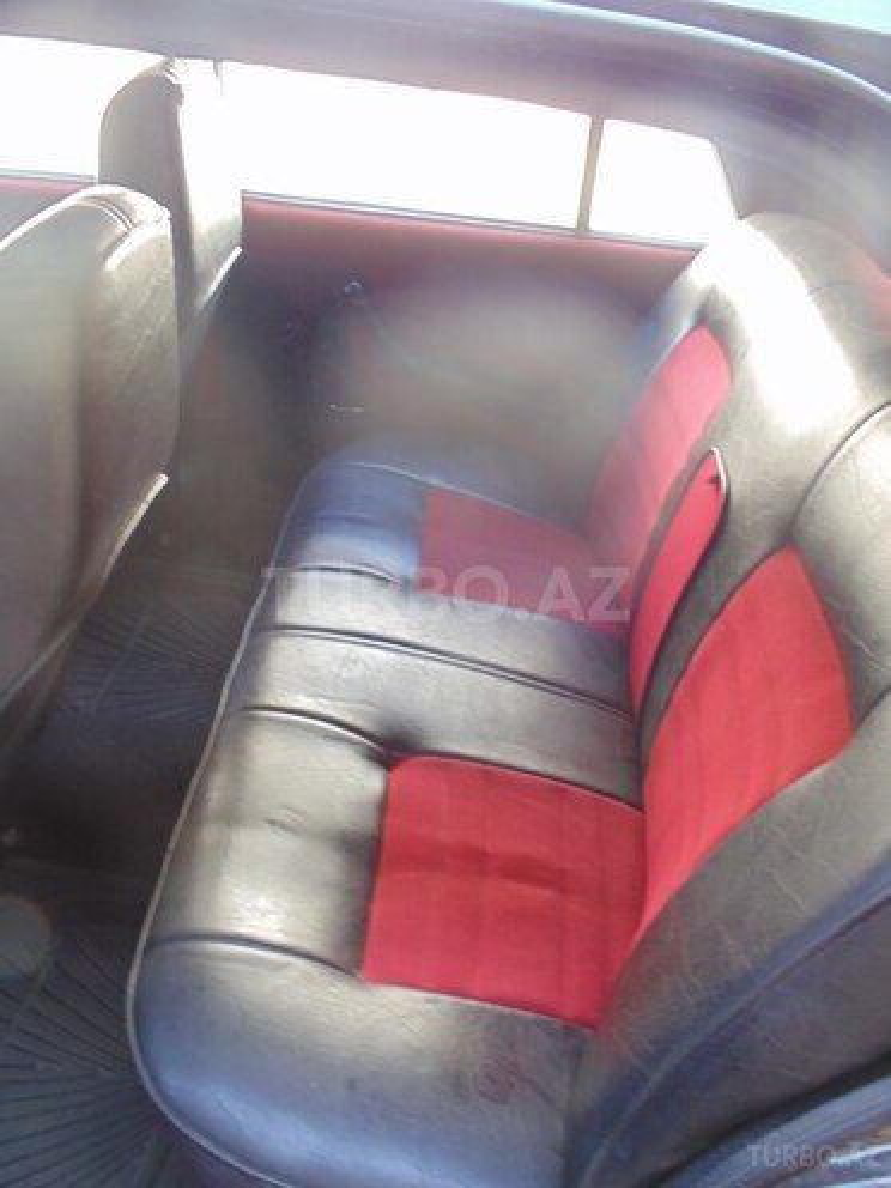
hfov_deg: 41.8
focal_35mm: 34
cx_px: 446
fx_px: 1167
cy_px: 594
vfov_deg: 54.0
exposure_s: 1/30
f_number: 3.3
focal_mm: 6.1
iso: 160
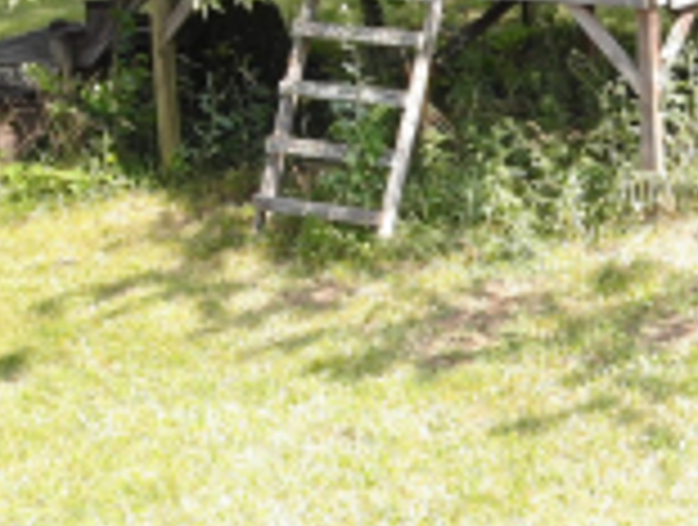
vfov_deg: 14.4
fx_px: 2082
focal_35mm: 103
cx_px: 979
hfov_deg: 17.5
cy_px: 238
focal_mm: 4.5
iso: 100
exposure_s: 1/200
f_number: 2.8
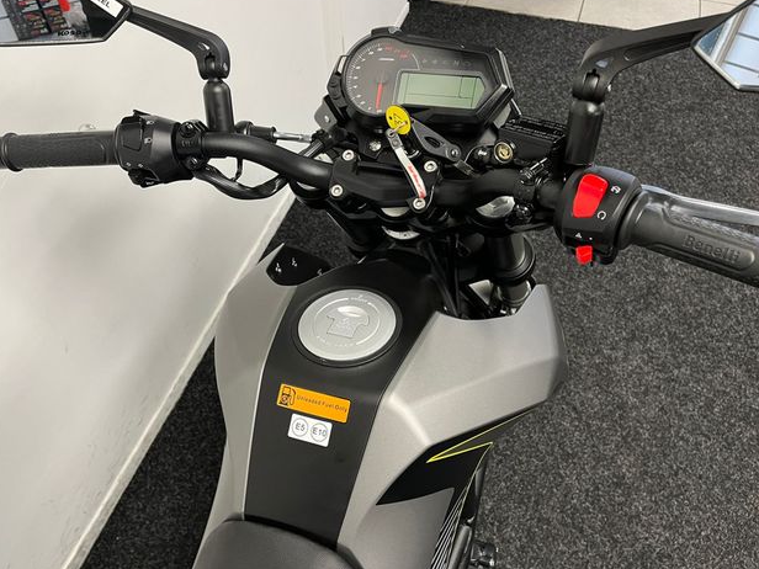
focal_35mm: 27
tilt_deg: -53.6
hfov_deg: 65.3
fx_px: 592
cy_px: 277
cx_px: 366
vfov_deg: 51.3
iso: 160
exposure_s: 1/50
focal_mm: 5.1
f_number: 1.6
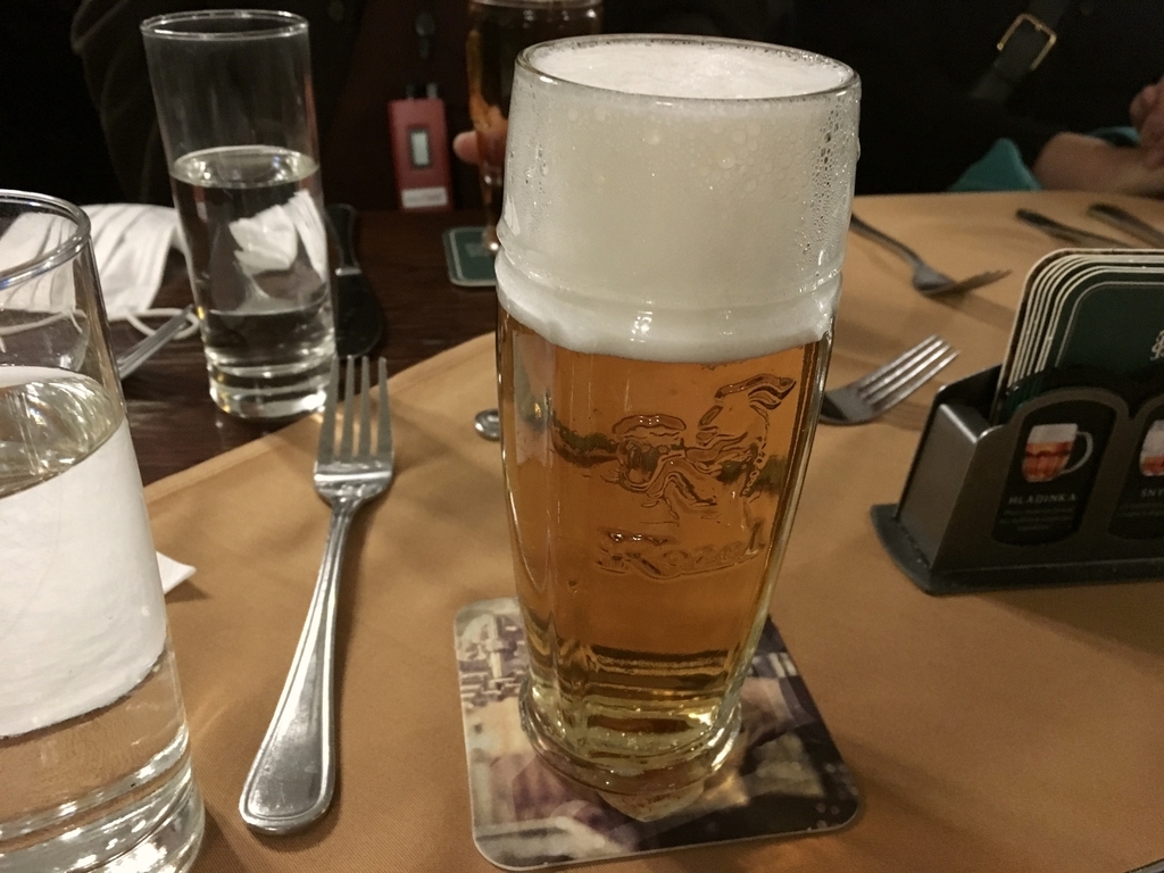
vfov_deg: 48.2
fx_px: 975
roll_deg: -1.4
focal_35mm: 29
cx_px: 582
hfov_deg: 61.7
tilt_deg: -30.0
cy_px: 436
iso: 500
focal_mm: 4.15
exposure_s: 1/17
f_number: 2.2
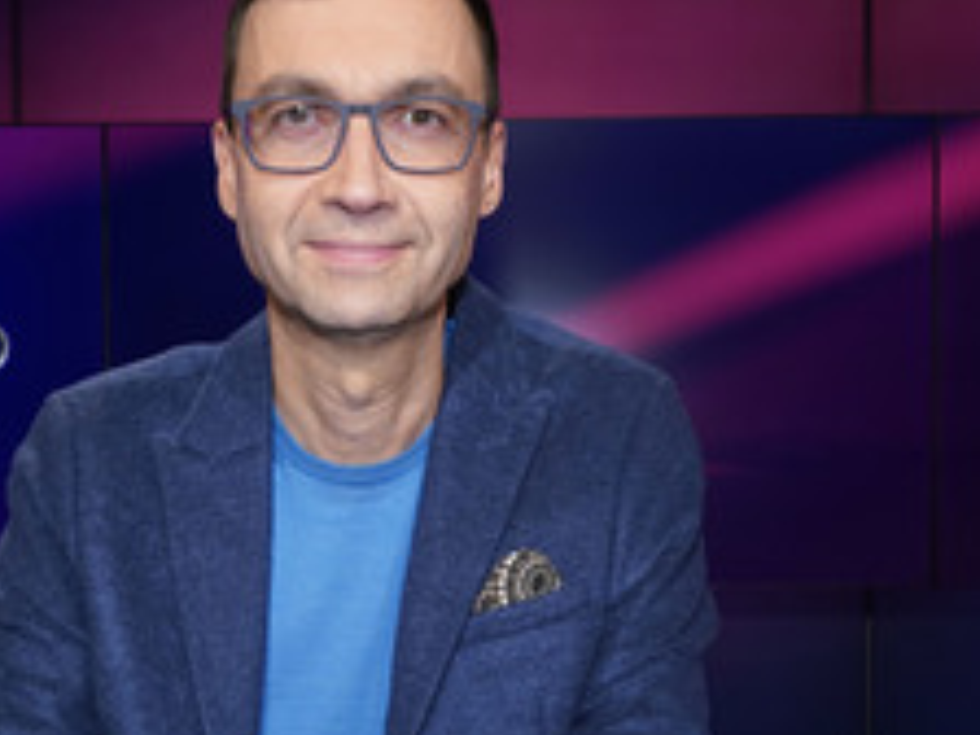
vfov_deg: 25.9
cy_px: 512
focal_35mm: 56
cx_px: 383
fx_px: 1585
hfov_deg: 34.2
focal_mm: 29
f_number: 5.6
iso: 1600
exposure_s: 1/125
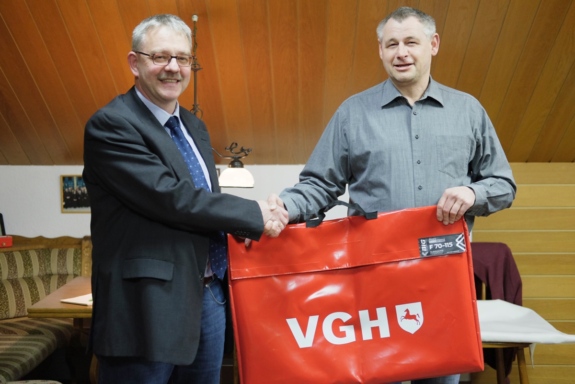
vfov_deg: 25.5
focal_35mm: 53
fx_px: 846
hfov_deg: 37.5
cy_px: 192
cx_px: 288
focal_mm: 35
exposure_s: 1/80
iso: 1600
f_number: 2
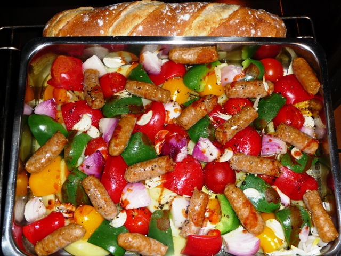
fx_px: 493
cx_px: 170
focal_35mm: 50
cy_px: 128
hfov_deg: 38.2
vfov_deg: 29.1
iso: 100
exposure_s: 1/30
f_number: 4.2
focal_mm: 8.5
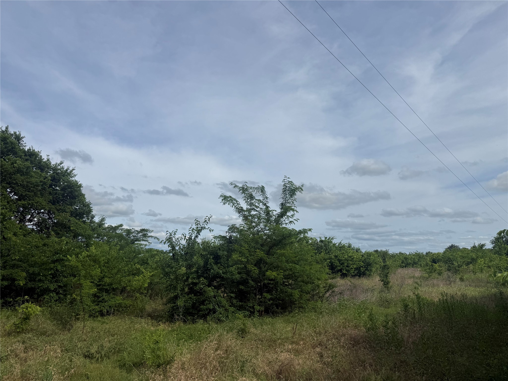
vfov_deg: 56.8
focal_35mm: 24
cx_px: 254
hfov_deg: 71.6
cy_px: 190
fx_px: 352
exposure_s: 1/10309
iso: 80
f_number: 1.78
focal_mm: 6.76
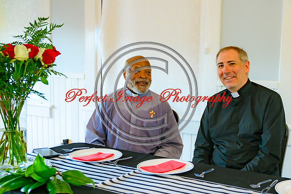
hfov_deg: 45.1
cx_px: 201
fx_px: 343
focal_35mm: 42
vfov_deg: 31.6
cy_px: 108
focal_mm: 28
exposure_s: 1/100
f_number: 2.8
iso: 64
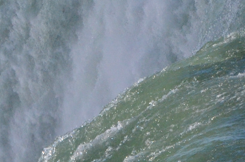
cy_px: -80
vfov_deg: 3.6
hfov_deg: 5.4
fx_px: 2560
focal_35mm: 377
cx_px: -118
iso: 1250
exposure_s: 1/1600
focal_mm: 50
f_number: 10
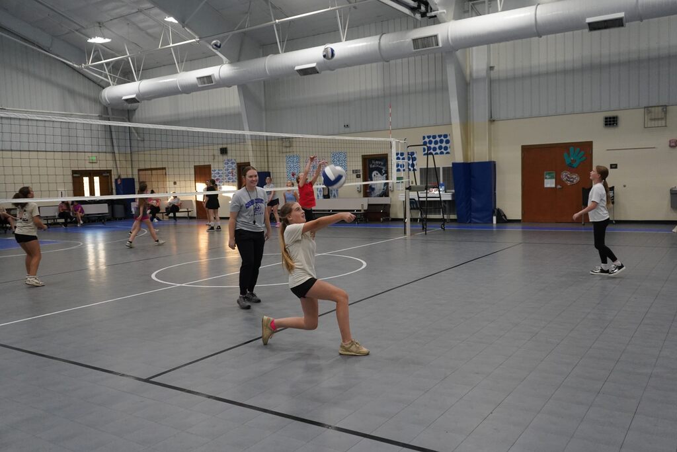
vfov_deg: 42.3
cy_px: 226
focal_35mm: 31
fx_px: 583
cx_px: 338
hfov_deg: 60.3
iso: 5000
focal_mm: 31
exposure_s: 1/400
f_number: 3.5
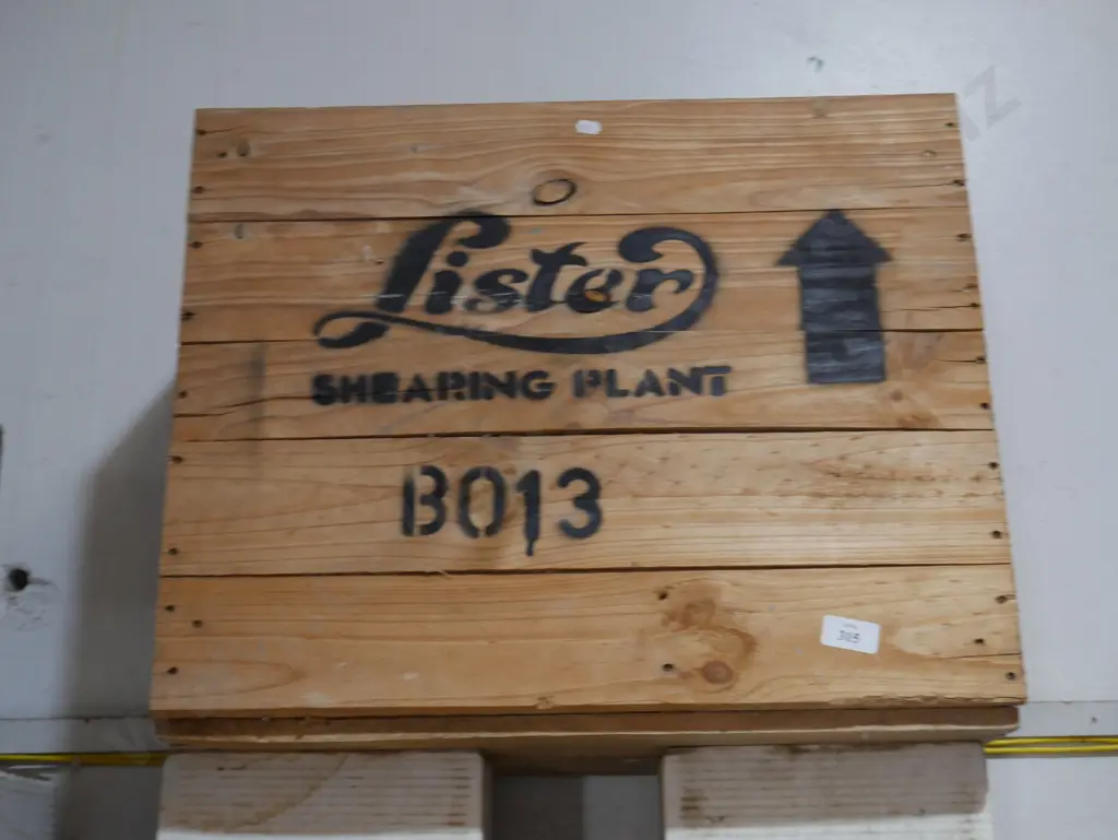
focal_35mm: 46
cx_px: 559
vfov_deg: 31.5
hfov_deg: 41.2
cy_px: 420
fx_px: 1486
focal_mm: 23
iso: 800
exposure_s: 1/60
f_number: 5.1
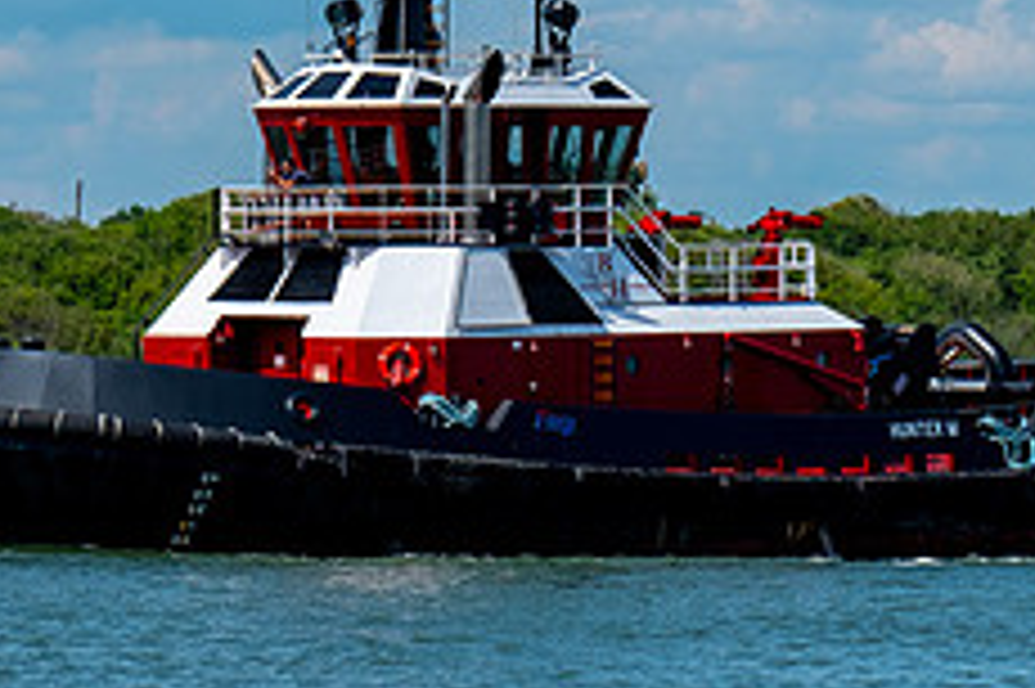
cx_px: 531
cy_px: 133
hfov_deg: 5.2
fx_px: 11377
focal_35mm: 396
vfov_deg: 3.5
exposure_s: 1/600
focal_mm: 104.9
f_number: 7.1
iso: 200
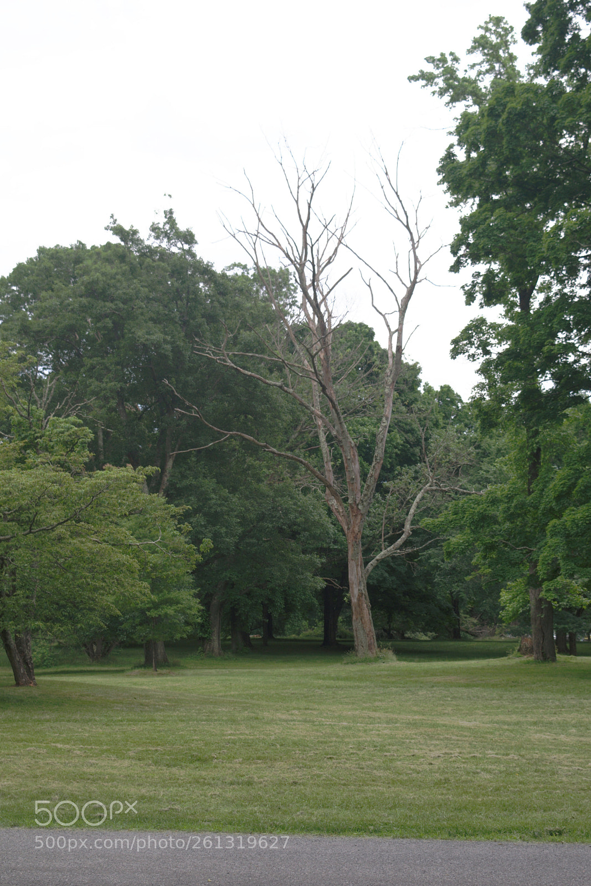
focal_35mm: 60
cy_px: 443
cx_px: 296
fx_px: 1477
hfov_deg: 22.6
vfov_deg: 33.4
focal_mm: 40
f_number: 7.1
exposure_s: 1/80
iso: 200
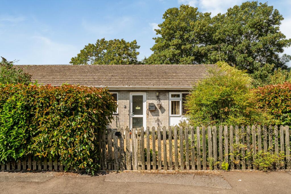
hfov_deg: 71.5
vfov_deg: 51.3
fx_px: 202
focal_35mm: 25
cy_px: 97
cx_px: 146
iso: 400
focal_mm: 17
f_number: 8
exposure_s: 1/500
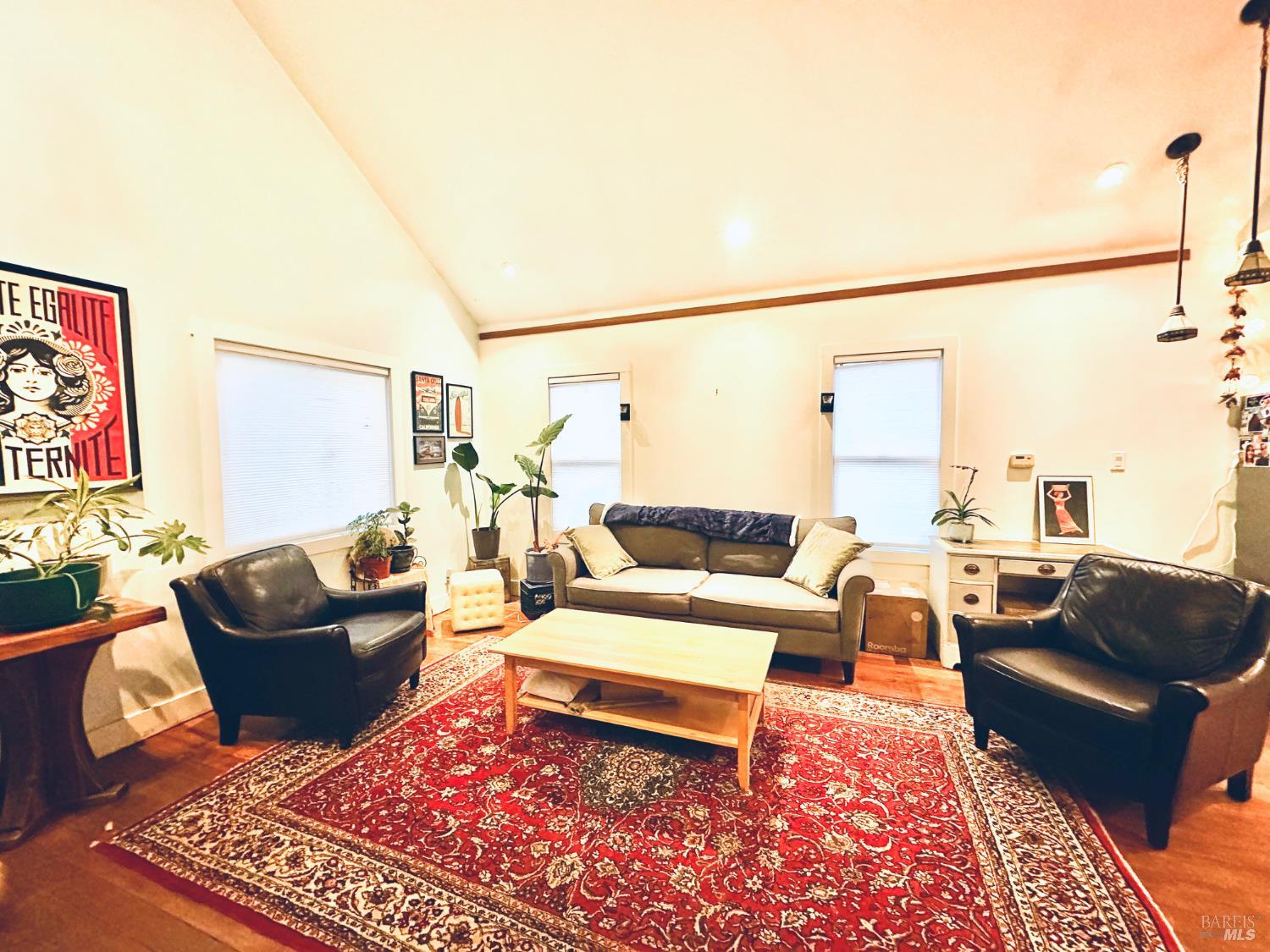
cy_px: 476
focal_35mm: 14
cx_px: 635
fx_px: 514
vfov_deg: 85.7
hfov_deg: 102.1
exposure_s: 1/60
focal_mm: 2.22
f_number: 2.2
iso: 800
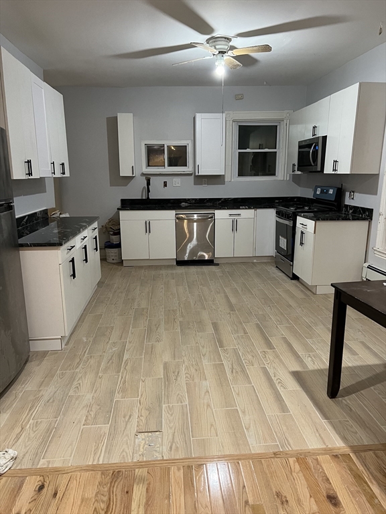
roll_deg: +1.7
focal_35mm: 26
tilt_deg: -9.7
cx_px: 193
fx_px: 387
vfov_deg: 67.3
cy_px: 257
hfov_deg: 53.1
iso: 320
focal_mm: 5.7
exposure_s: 1/60
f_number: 1.5
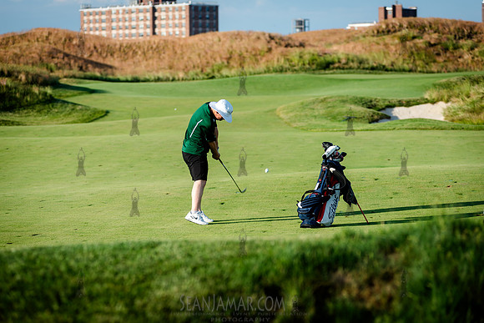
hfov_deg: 17.1
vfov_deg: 11.4
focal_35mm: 120
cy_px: 162
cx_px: 242
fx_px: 1614
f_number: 3.5
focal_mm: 120
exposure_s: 1/800
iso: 125
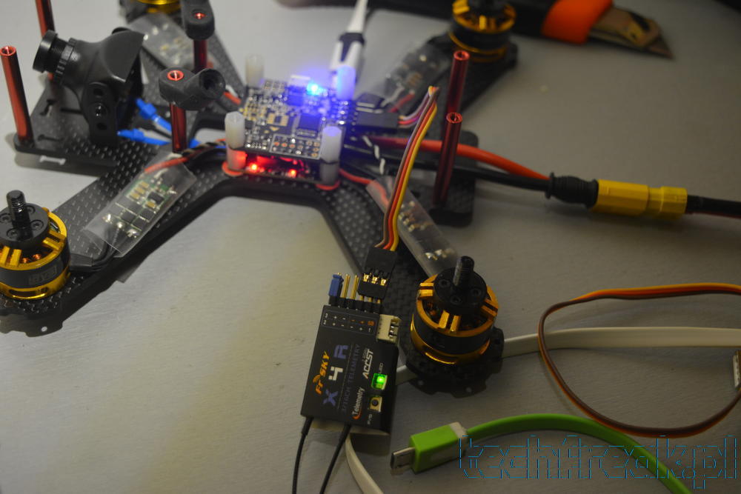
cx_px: 370
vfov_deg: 25.8
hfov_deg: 37.8
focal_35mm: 52
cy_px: 247
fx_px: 1081
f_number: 4.5
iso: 800
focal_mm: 35
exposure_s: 1/50
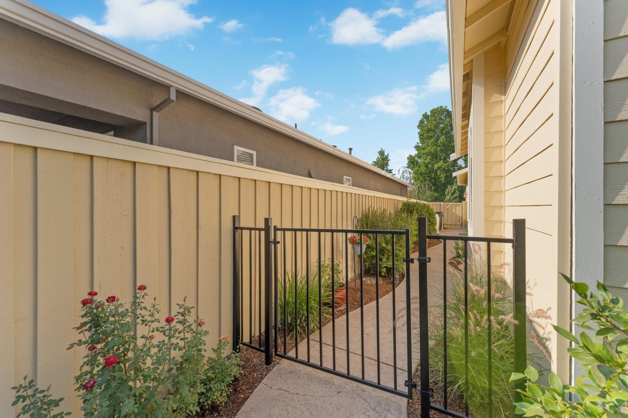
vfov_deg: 81.2
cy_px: 209
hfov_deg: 104.3
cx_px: 314
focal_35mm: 14
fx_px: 244
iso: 250
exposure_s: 1/160
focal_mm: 14
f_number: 8
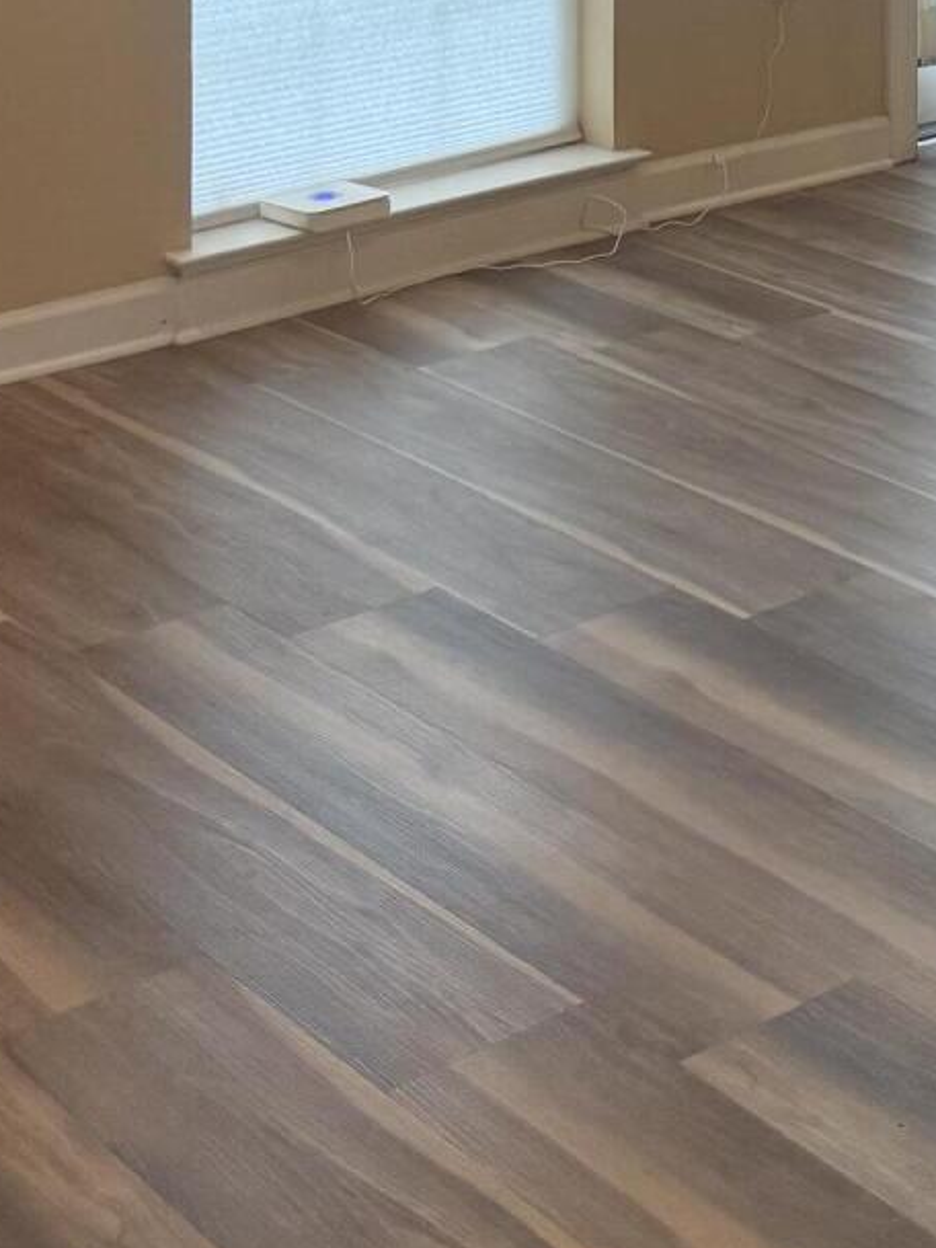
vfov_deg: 21.8
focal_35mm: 79
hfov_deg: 18.2
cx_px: 918
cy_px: -454
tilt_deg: -0.5
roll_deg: -1.2
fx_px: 2848
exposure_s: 1/60
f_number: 1.78
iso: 200
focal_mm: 6.76
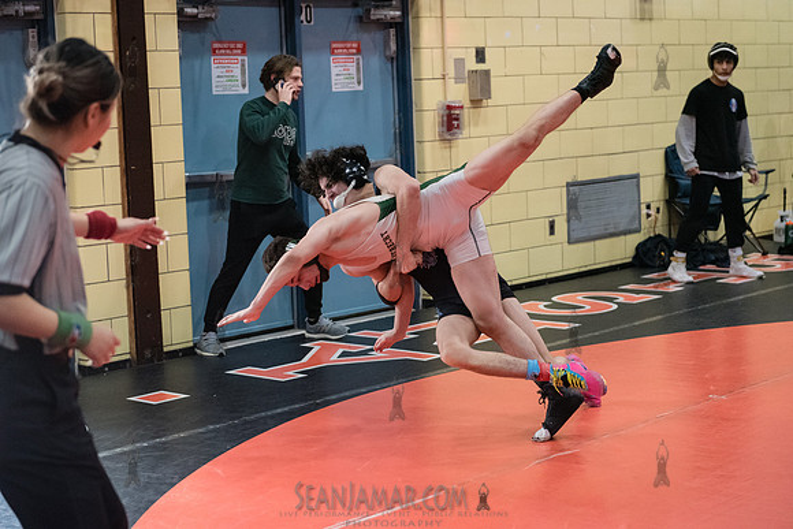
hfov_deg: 28.8
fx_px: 1542
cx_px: 396
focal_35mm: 70
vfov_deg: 19.5
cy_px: 264
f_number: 3.2
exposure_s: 1/640
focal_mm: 70
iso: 8000
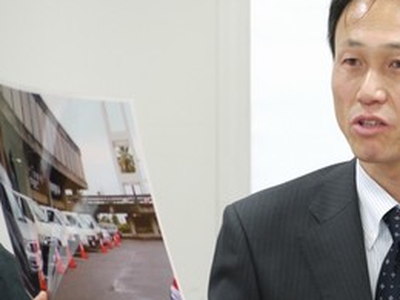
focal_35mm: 523
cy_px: 184
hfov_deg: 3.8
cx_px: 337
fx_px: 6043
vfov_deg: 2.8
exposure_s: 1/15
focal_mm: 136
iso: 400
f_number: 5.1
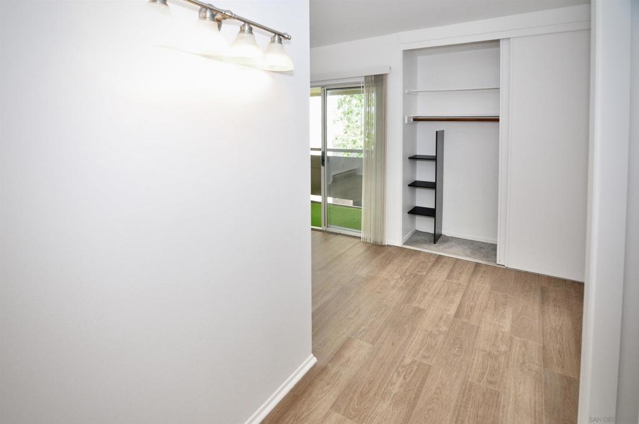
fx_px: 292
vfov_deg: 71.9
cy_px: 212
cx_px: 320
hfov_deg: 95.1
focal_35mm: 16
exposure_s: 1/80
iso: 400
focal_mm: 11
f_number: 4.5
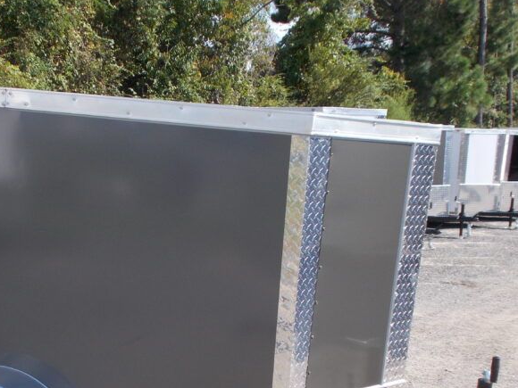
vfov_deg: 24.0
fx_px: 898
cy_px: 318
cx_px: 162
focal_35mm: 60
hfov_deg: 31.9
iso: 80
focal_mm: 6
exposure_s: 1/400
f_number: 3.6
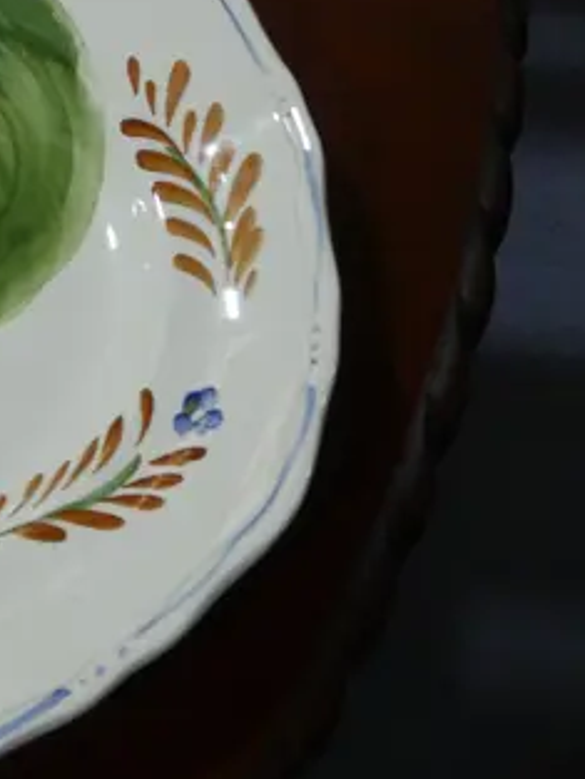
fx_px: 2207
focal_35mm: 98
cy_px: 2
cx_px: -285
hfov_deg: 14.2
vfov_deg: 19.5
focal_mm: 15
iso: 200
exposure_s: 1/100
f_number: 3.6
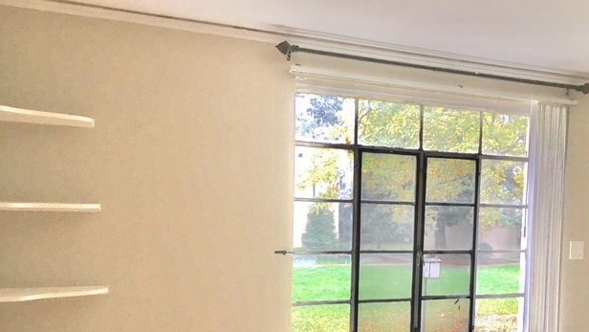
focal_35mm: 41
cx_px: 364
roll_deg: -1.4
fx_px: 641
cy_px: 268
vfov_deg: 28.4
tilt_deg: -4.7
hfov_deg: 49.0
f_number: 2.2
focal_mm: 4.15
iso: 100
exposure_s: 1/30
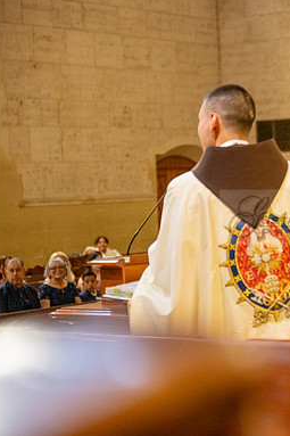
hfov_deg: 12.7
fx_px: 1282
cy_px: 217
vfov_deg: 19.3
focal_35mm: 106
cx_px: 318
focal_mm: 70
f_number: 2.8
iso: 2000
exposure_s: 1/200
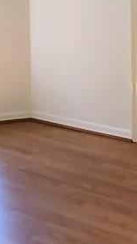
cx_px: 53
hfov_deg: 14.9
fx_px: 524
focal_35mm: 81
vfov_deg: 24.4
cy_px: -30
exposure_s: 1/59
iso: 100
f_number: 2.2
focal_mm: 1.8
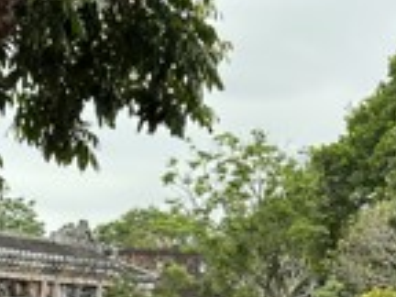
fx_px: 1521
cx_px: 270
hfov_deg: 14.8
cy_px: 314
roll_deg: -0.6
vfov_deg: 11.0
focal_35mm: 133
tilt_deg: -0.1
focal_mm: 6.86
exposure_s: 1/1185
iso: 80
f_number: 1.78
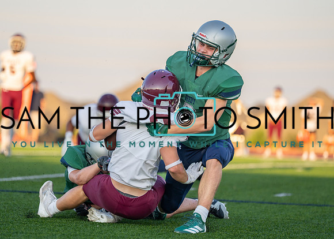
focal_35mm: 219
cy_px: 114
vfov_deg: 6.6
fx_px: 2078
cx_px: 128
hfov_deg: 9.2
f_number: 2.8
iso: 250
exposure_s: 1/1600
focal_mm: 180
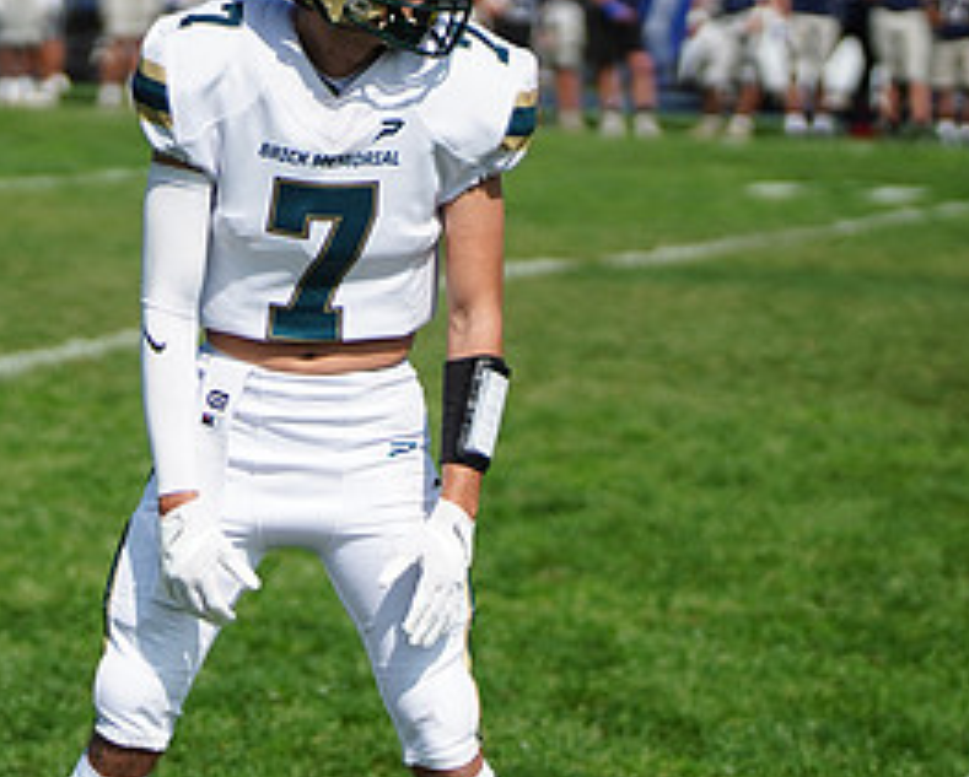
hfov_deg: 7.8
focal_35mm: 248
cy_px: 429
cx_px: 291
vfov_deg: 6.2
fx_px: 7120
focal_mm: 120
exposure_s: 1/8000
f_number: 2.8
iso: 400
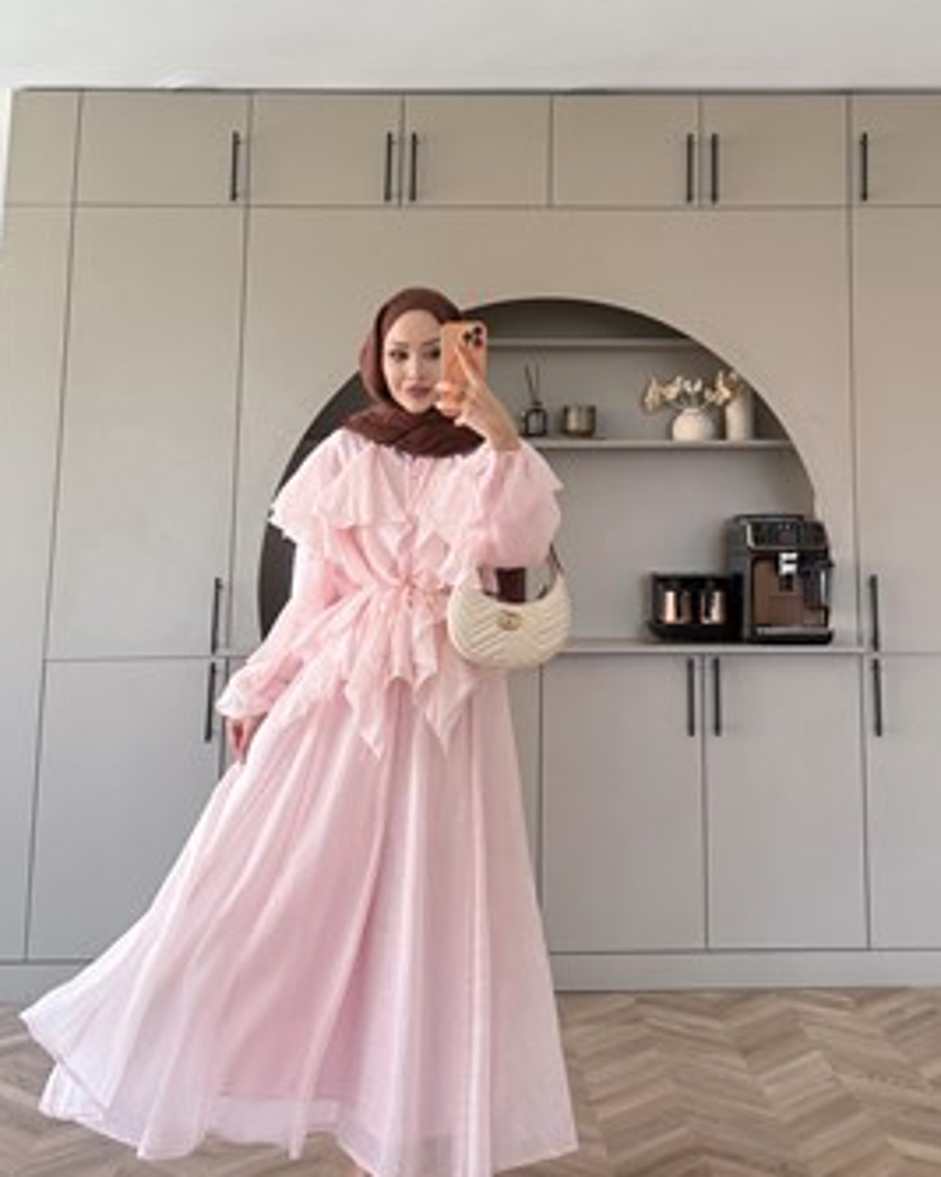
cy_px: 675
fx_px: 1010
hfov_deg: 49.9
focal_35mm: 29
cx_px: 419
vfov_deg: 60.2
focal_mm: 6.76
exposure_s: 1/121
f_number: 1.78
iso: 100
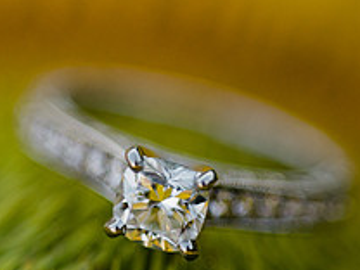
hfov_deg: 12.3
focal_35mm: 161
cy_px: 146
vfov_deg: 9.2
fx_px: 1674
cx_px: 109
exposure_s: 1/1000
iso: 200
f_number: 4.2
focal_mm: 60
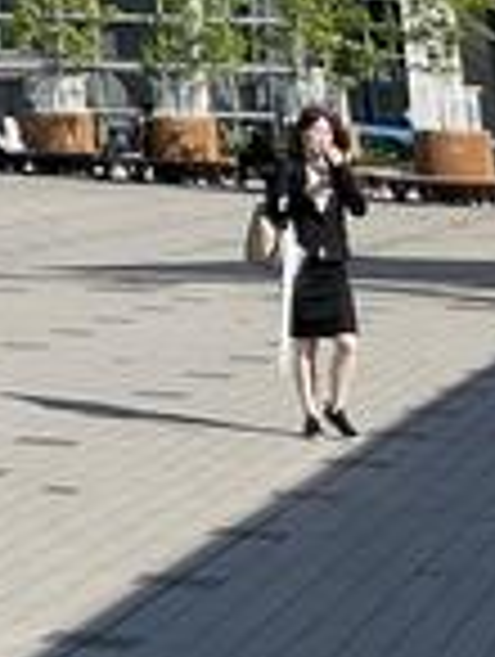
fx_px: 3156
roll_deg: -0.7
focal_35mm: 166
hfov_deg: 8.2
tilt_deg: +20.1
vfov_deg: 10.0
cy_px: -1060
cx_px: -716
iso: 32
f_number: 1.6
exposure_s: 1/2132
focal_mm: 4.2
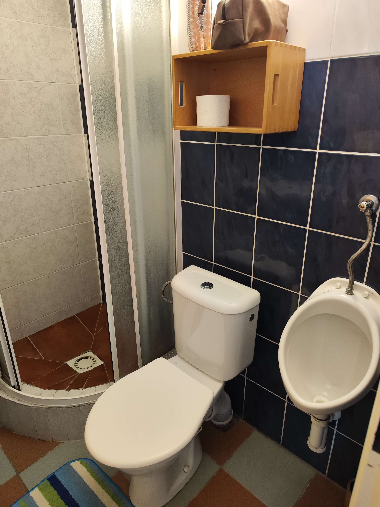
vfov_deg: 73.9
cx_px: 190
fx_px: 337
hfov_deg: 58.9
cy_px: 254
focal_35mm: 23
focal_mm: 7.01
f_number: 1.69
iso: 1499
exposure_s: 1/33.3
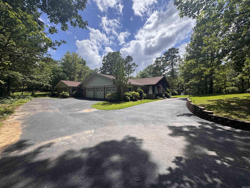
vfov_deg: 85.7
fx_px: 101
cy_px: 94
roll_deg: -0.6
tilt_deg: -0.5
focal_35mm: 14
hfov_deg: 102.1
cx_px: 125
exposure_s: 1/1672
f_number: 2.2
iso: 50
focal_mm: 2.22
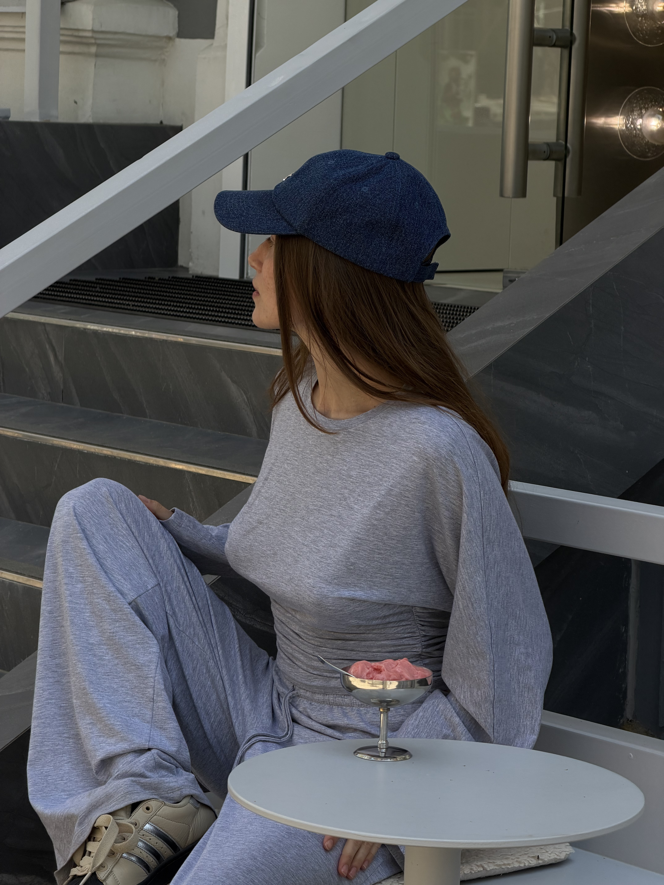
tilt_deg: -7.3
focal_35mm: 100
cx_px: 332
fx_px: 2558
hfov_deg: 14.8
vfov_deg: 19.6
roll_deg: -2.0
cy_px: 442
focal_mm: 16.89
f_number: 2.8
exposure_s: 1/458
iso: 50
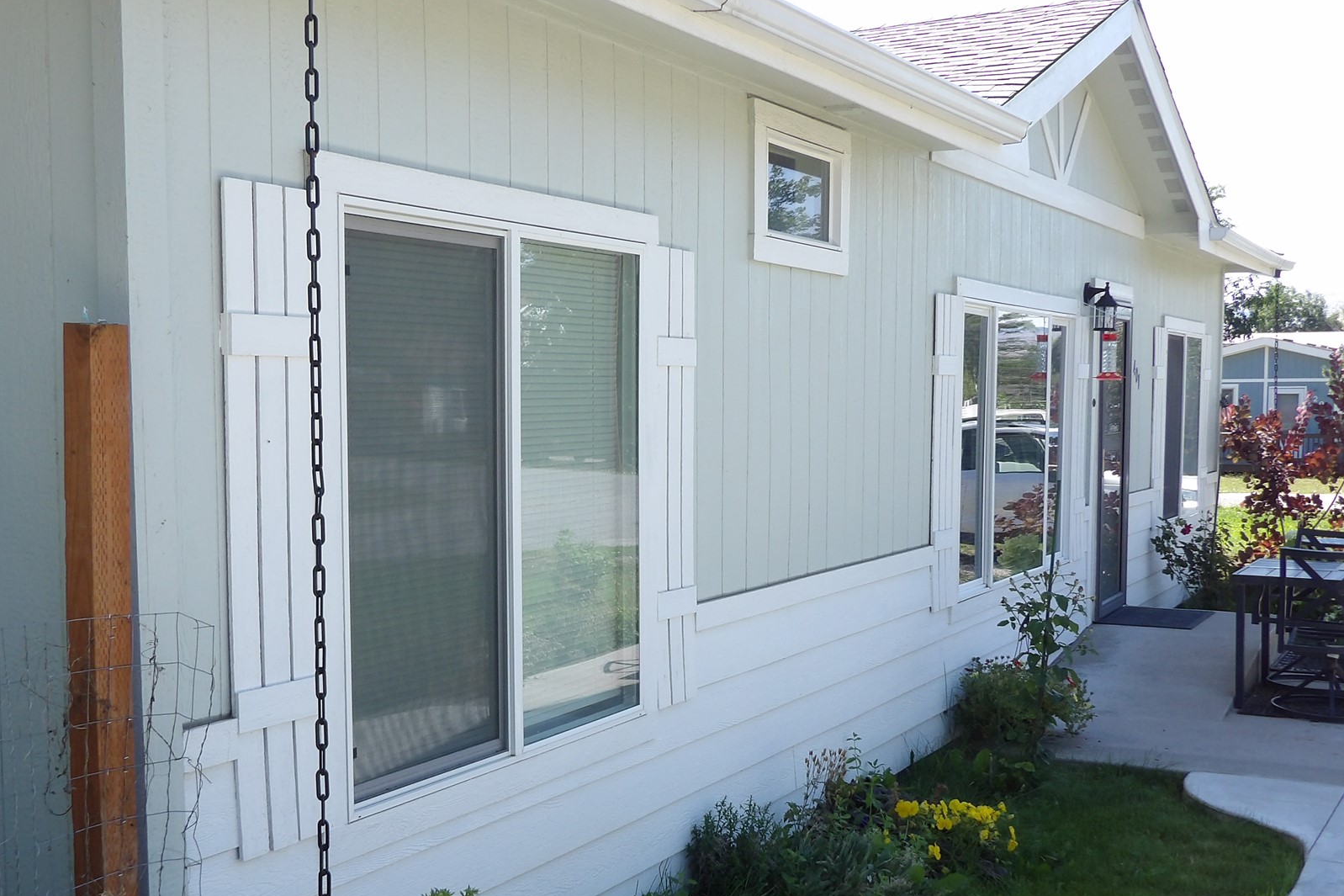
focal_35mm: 44
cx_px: 578
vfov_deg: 30.4
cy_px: 564
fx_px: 1642
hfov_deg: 44.4
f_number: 3.6
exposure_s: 1/267
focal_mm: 5.9
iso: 100
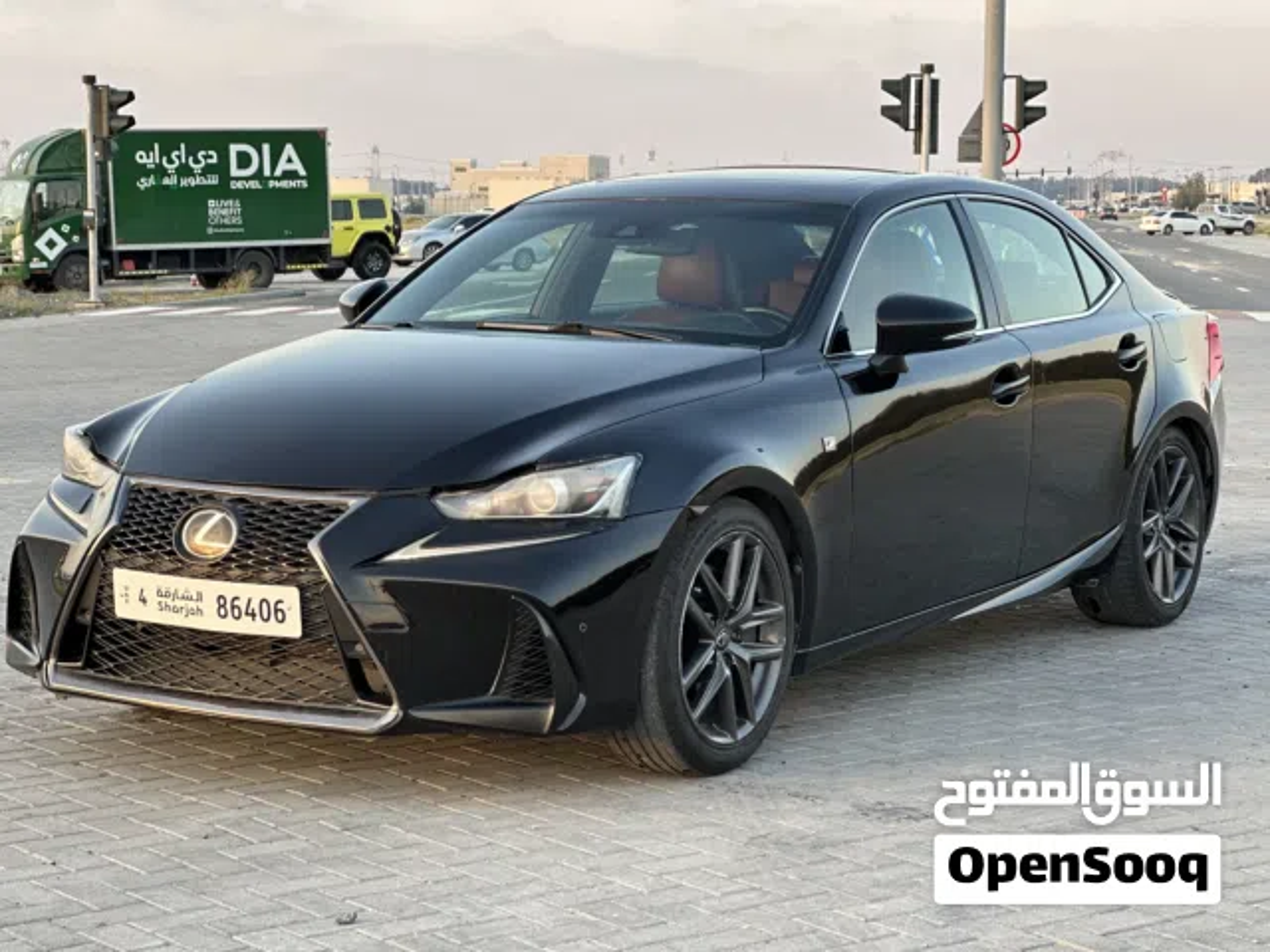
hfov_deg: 25.3
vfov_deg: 19.1
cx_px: 635
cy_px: 476
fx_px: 2825
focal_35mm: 77
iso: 80
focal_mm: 9
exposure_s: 1/121
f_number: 2.8
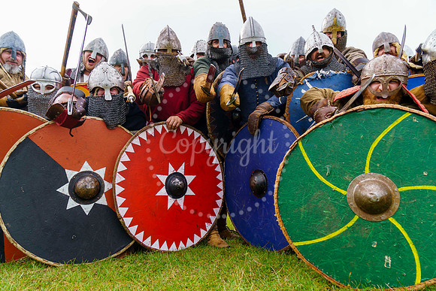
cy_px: 146
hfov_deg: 73.7
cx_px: 218
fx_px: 291
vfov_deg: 53.2
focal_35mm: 24
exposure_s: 1/160
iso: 100
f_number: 4.5
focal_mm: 16
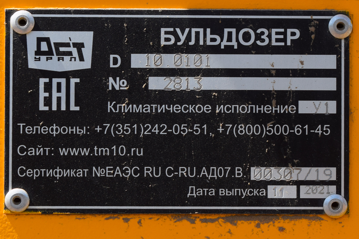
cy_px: 120
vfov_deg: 16.6
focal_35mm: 82
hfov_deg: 24.6
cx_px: 180
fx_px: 823
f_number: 8
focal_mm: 55
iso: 280
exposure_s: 1/250
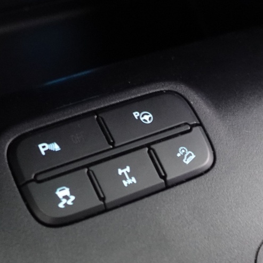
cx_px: 150
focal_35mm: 67
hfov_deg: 25.7
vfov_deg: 24.7
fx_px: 576
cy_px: 251
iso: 1600
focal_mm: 9.4
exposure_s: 1/8
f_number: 1.8
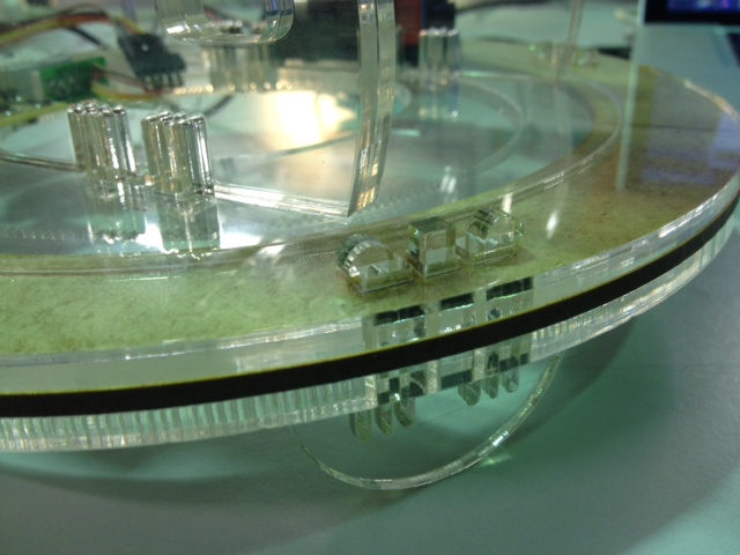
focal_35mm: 35
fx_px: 748
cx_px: 370
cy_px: 278
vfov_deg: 40.7
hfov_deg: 52.6
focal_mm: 4.28
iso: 50
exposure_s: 1/20
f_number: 2.4
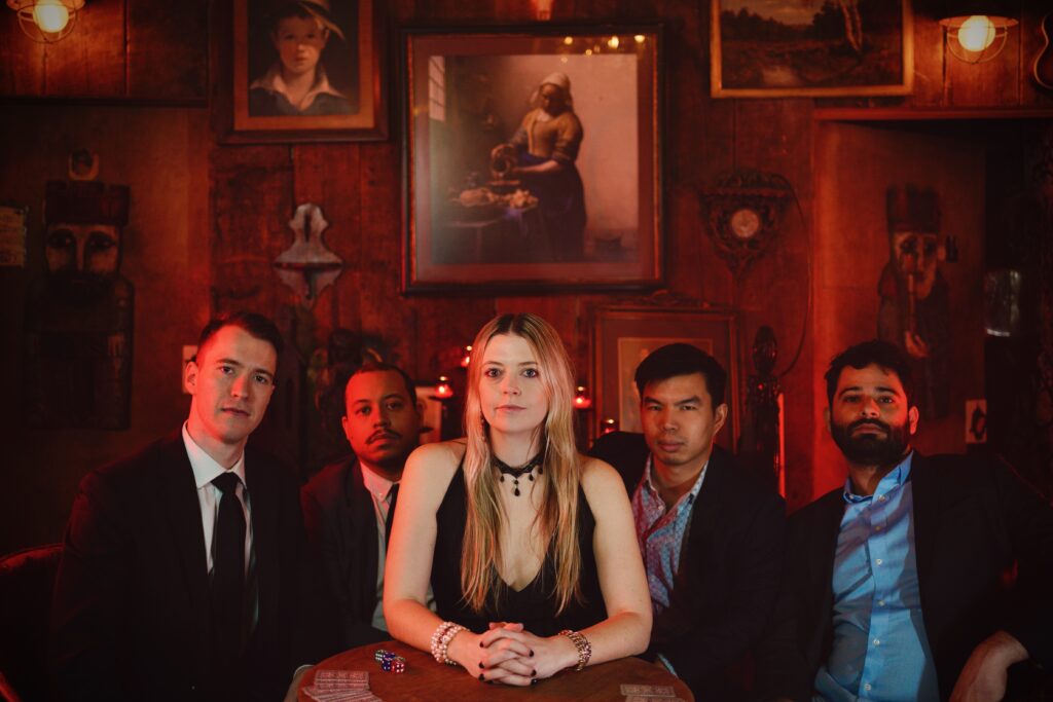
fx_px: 1024
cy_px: 351
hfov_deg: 54.4
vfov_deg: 37.9
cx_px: 526
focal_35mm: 35
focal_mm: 35
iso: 1000
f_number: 1.8
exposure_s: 1/125
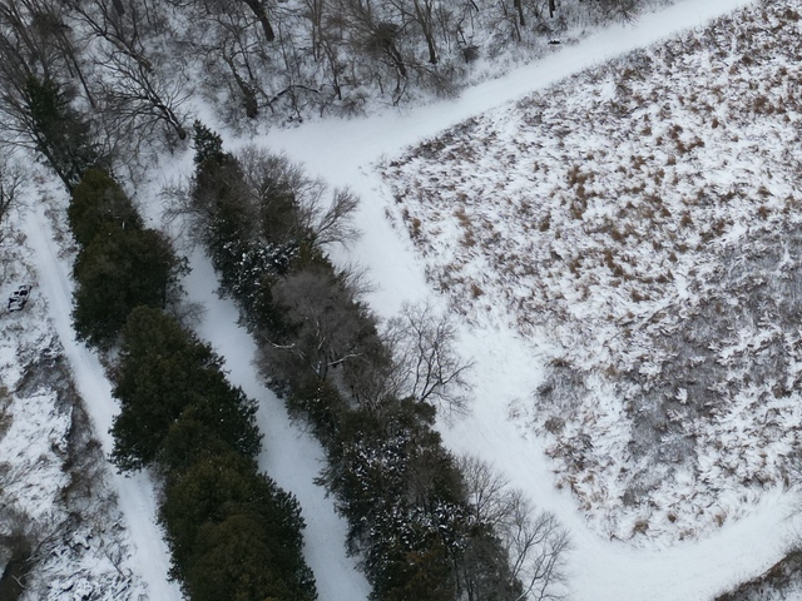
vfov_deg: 25.9
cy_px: 28
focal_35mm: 54
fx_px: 1251
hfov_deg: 33.8
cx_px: 706
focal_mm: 6.72
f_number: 1.7
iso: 150
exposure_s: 1/2000
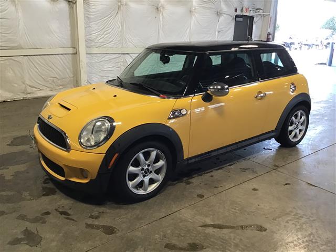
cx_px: 168
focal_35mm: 31
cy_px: 126
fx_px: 301
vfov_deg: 45.4
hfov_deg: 58.4
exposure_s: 1/30
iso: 50
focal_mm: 3.3
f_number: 2.4
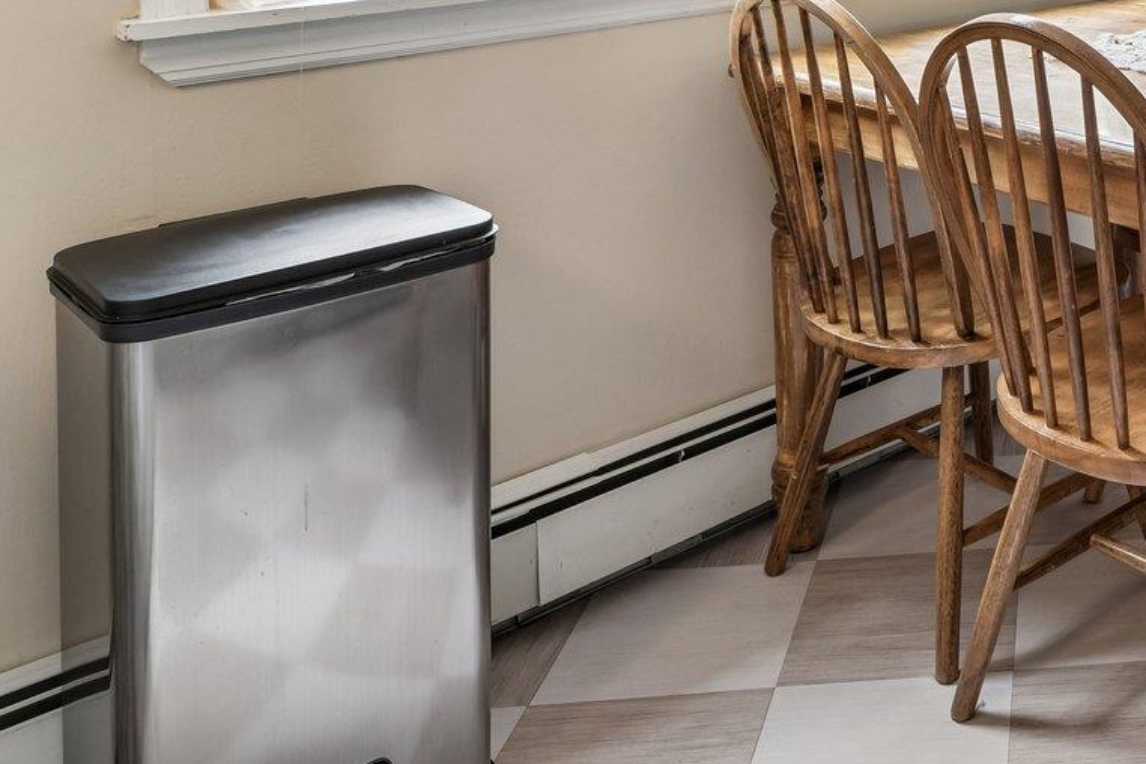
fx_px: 1369
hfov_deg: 38.3
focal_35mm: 43
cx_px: 1238
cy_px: -225
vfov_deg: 26.5
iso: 250
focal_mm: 16
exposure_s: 1/5
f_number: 9
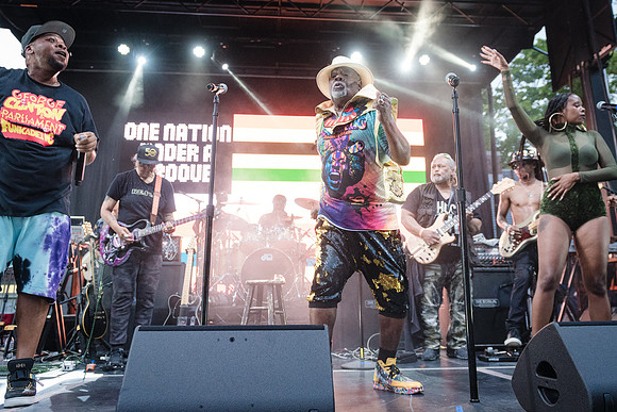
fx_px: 518
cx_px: 317
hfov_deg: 61.6
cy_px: 173
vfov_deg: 43.2
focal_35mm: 30
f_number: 3.5
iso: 3200
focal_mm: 24
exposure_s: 1/250
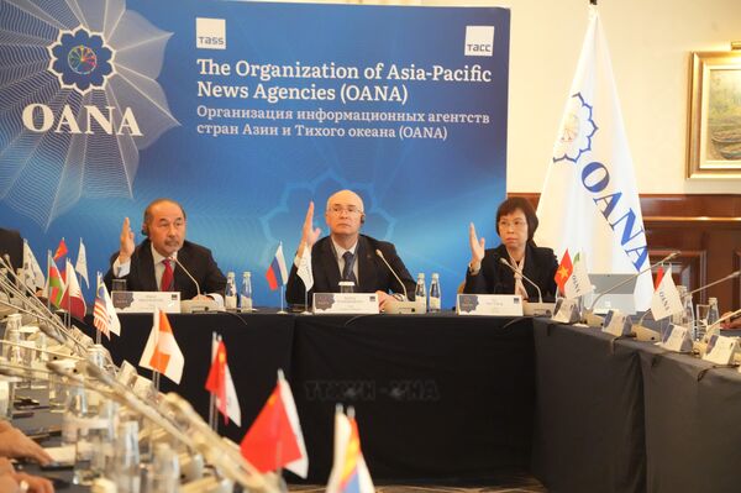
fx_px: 3167
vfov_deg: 8.9
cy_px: 246
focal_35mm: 154
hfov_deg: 13.3
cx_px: 370
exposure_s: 1/80
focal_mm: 154
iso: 20000
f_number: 6.3
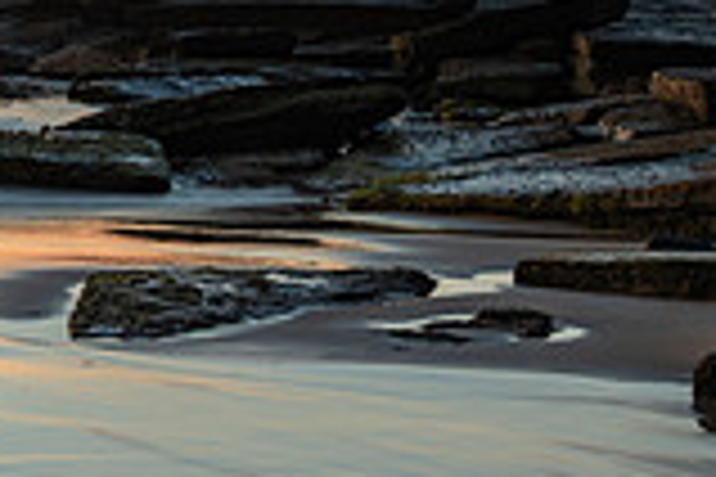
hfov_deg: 14.4
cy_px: -101
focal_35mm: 129
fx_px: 2565
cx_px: -491
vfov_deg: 10.4
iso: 200
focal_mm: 35
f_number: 8
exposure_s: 4
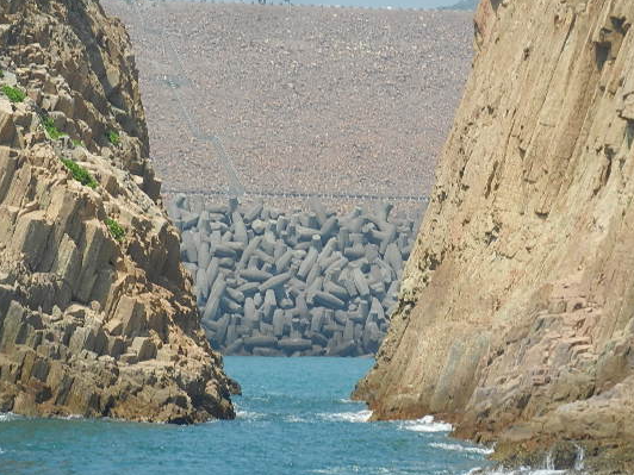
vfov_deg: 4.9
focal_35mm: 303
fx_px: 5550
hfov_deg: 6.5
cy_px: 242
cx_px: 282
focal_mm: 45.3
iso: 160
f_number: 5.3
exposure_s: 1/800
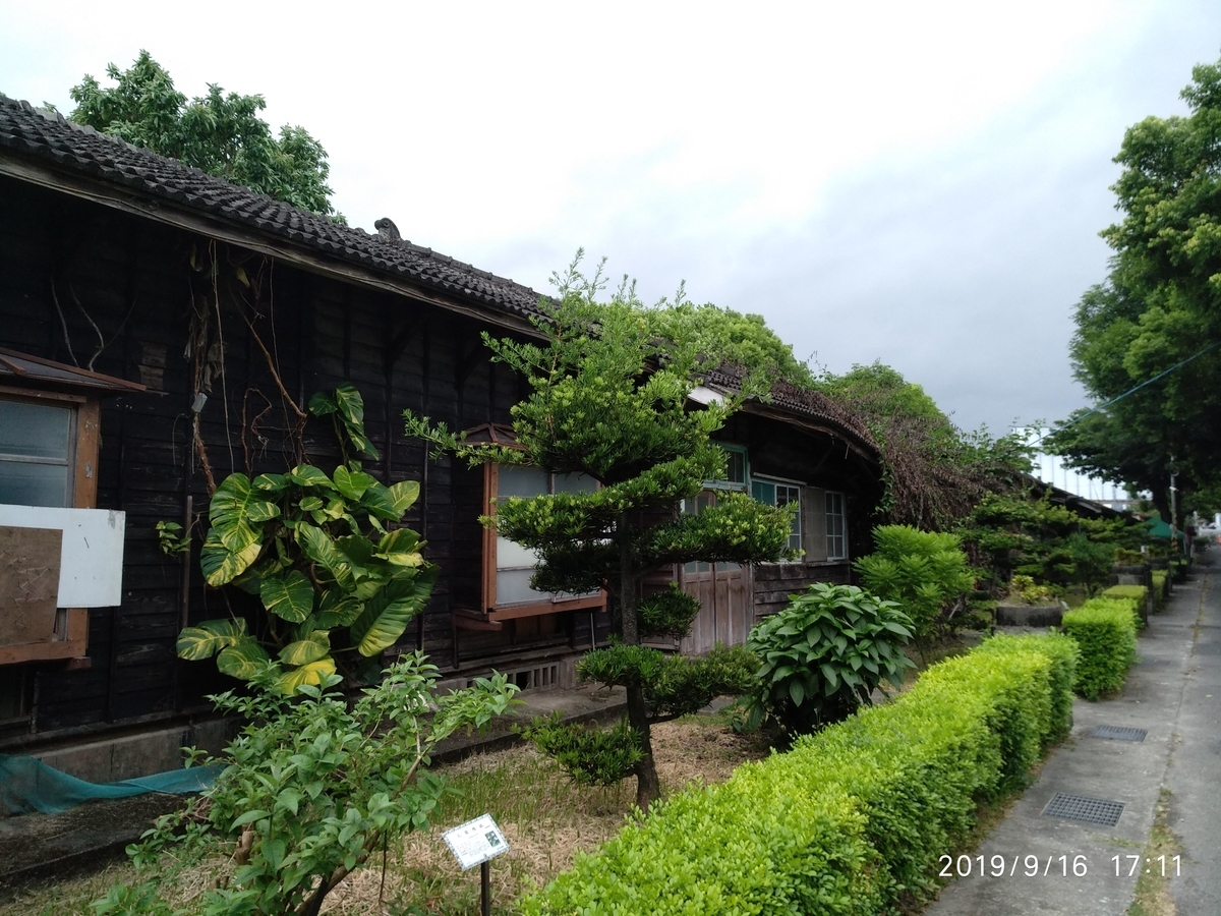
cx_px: 610
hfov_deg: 76.4
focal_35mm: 22
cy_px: 458
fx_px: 776
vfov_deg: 61.1
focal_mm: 3.81
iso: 200
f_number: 2.2
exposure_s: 1/60
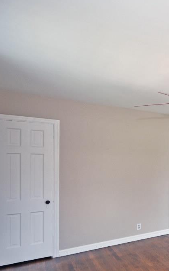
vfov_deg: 59.0
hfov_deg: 27.3
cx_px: 254
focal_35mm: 32
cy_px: 166
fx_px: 236
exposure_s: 1/60
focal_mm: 14
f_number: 4
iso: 320
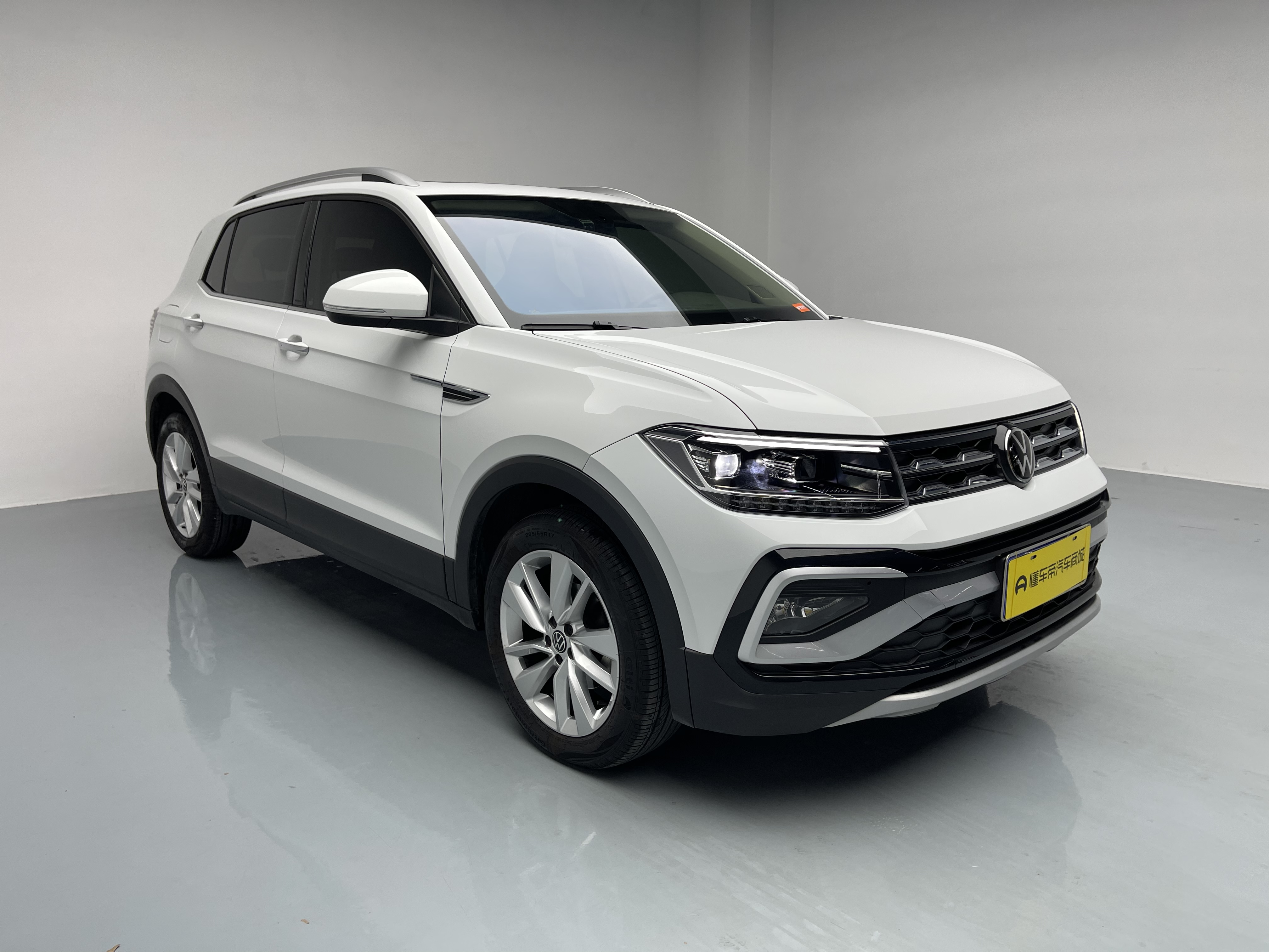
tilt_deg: -10.8
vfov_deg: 54.9
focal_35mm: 25
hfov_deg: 69.4
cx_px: 634
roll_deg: +0.1
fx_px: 916
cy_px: 476
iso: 32
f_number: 1.6
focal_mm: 5.1
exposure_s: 1/146
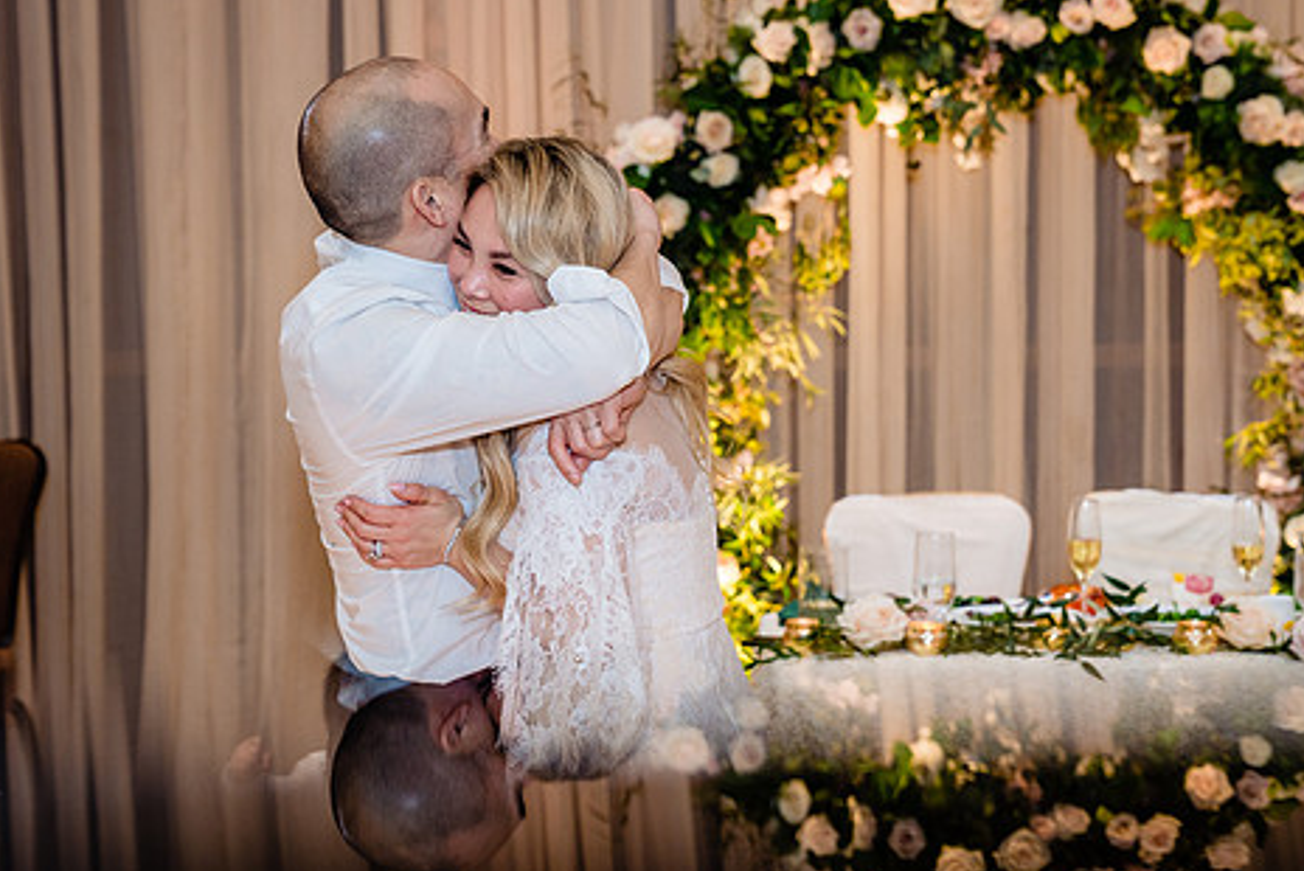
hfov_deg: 28.7
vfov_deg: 19.5
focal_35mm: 70
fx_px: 2537
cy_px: 398
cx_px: 798
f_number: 4
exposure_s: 1/160
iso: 1000
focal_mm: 56
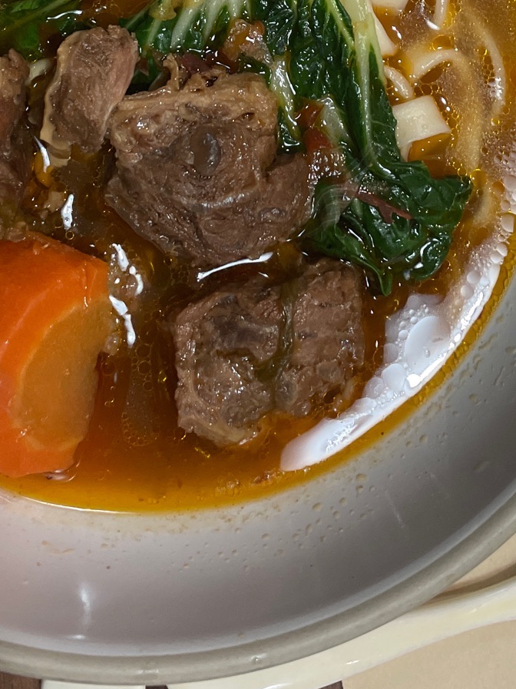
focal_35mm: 58
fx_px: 1154
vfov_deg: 31.0
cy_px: 13
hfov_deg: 25.2
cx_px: 275
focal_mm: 4.2
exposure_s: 1/57
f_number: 1.6
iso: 160
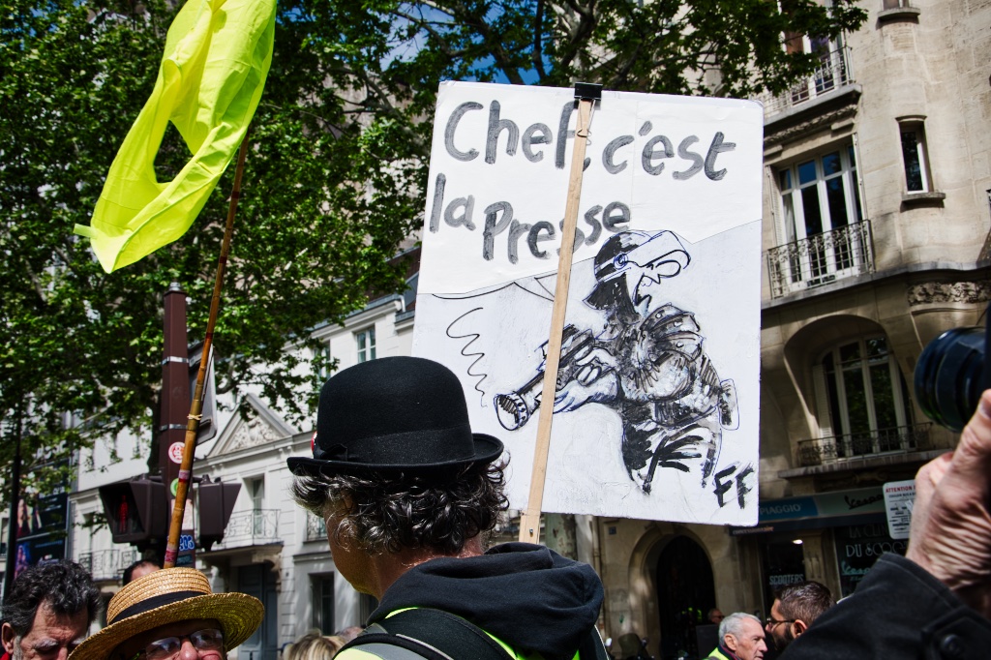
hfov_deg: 46.4
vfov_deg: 31.9
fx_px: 1156
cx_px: 496
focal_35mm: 42
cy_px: 330
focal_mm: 28
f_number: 9
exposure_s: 1/160
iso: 100
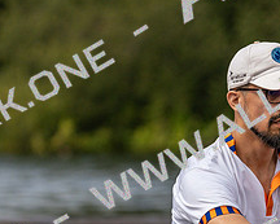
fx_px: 5696
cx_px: 250
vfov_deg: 2.3
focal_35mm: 687
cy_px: 213
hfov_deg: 2.8
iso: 400
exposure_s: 1/1600
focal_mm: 273
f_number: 5.6
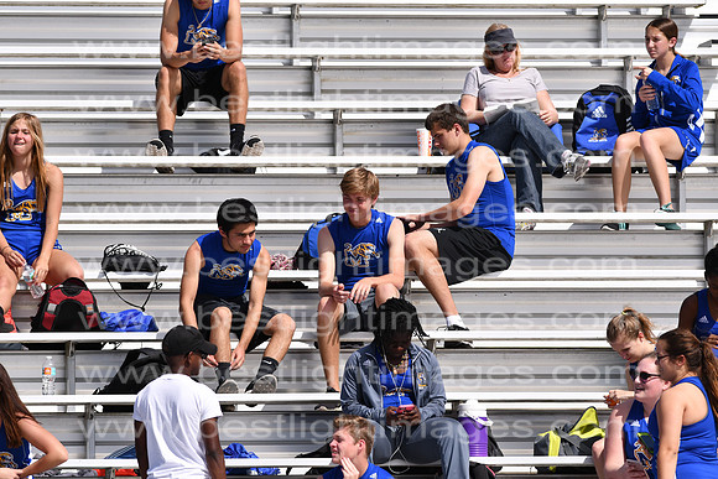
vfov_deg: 3.1
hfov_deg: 4.6
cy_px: 240
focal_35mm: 450
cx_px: 359
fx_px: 8977
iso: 100
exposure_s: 1/2000
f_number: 4
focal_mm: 300
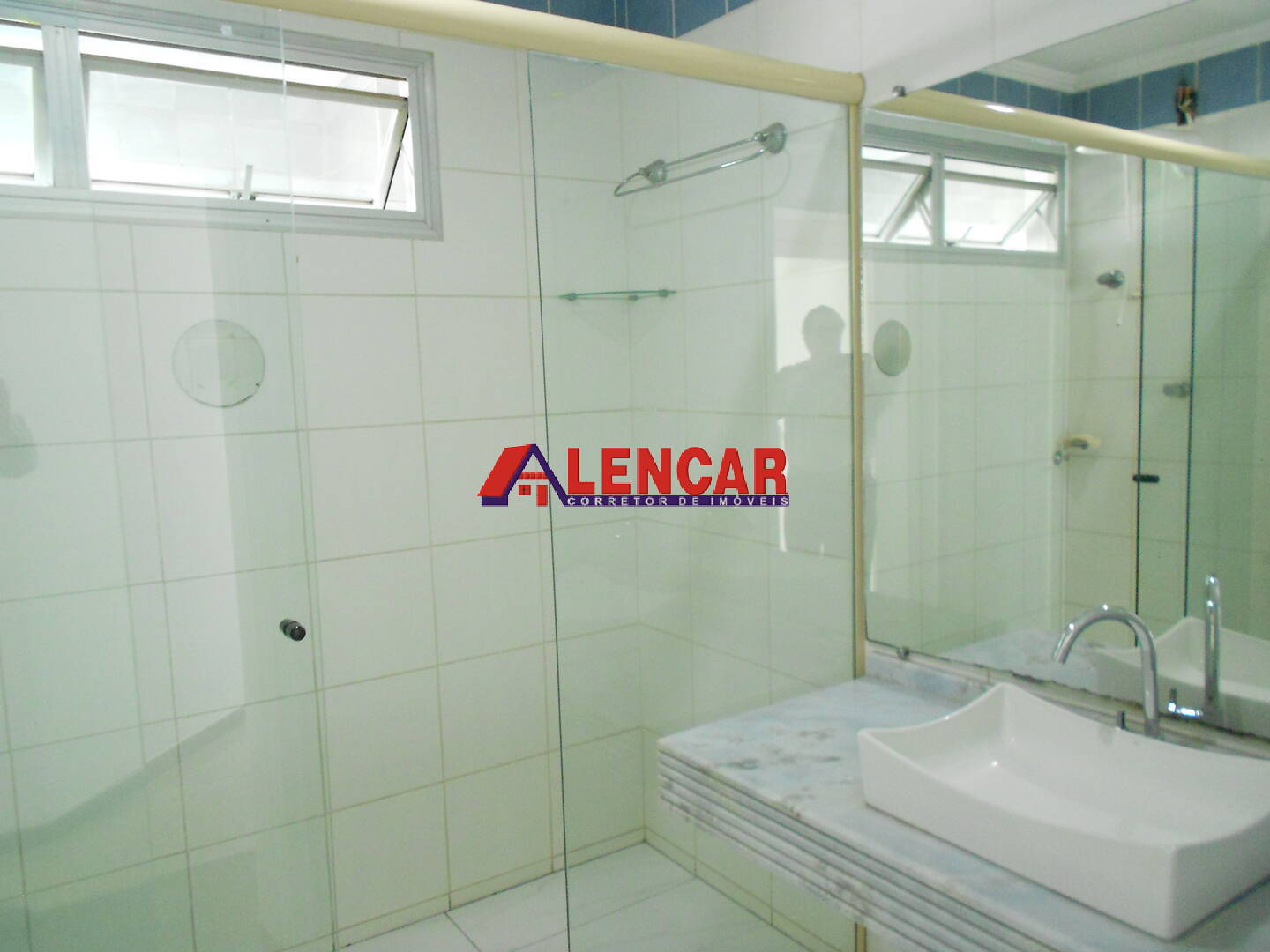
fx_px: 954
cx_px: 635
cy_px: 476
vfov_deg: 53.1
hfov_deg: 67.3
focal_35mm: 26
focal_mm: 4.6
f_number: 3.2
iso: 400
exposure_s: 1/30
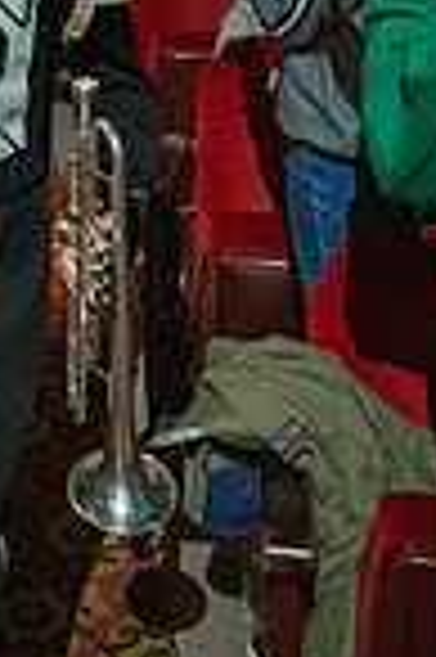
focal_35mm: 77
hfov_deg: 16.7
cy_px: -216
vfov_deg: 23.1
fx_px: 1402
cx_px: -121
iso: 12800
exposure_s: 1/500
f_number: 2.8
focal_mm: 25
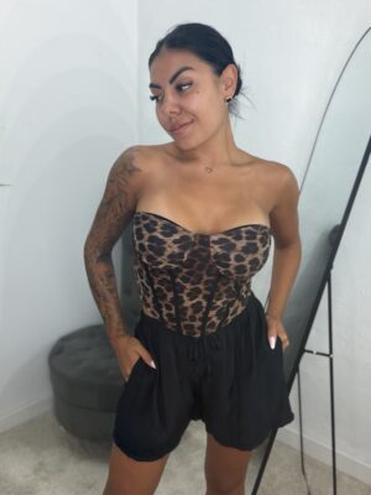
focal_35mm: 30
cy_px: 248
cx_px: 186
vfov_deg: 60.0
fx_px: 429
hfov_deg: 46.8
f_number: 1.9
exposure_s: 1/77
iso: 64
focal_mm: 2.71
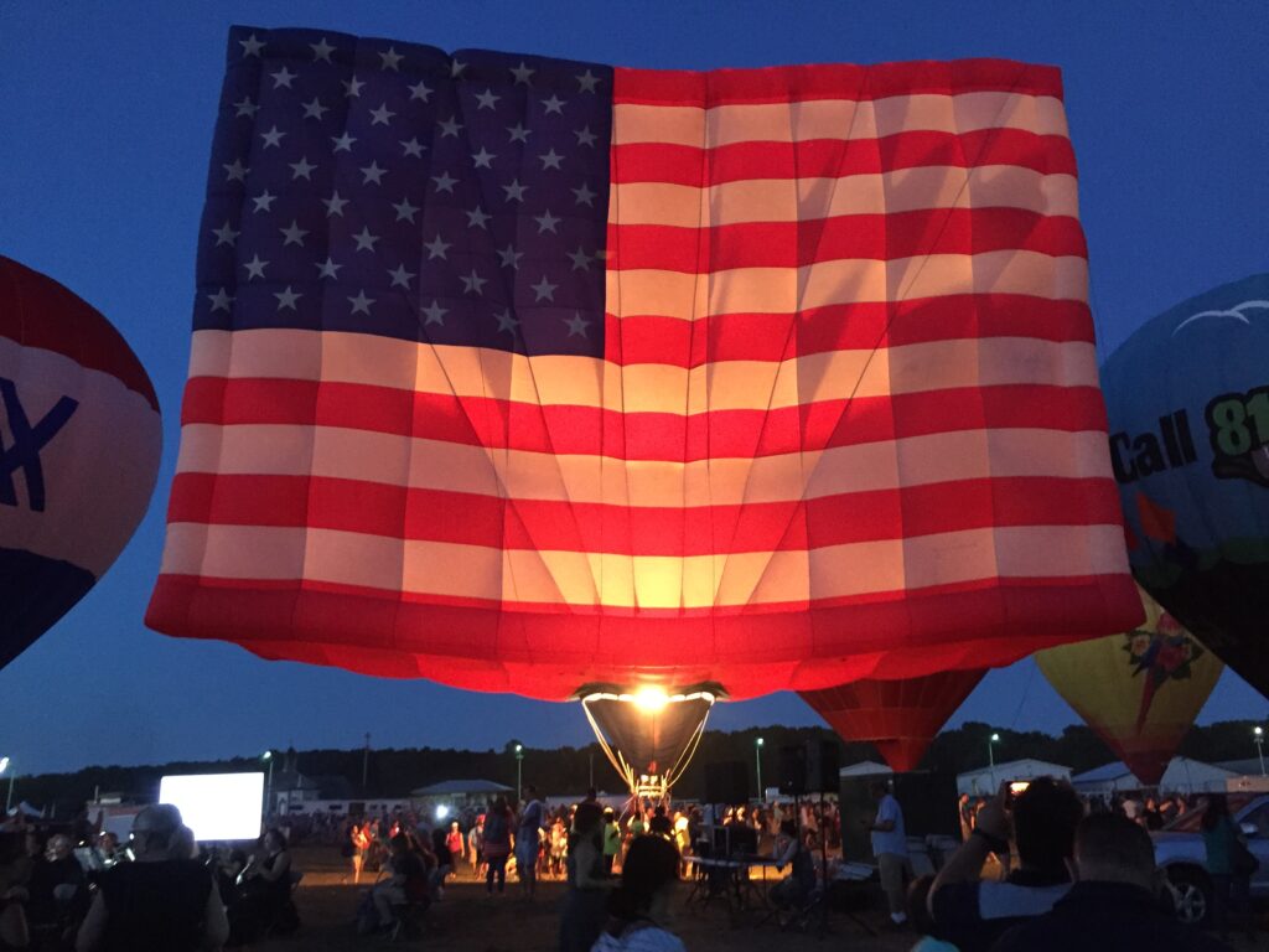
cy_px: 476
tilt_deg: +15.9
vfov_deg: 48.2
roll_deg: +2.7
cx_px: 634
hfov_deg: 61.7
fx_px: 1063
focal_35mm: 29
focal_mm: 4.15
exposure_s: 1/15
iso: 320
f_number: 2.2
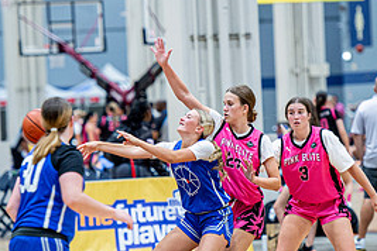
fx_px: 3634
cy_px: 116
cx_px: 188
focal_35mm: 347
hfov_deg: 5.9
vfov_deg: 4.0
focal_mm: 160
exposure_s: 1/400
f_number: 2.8
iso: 2000
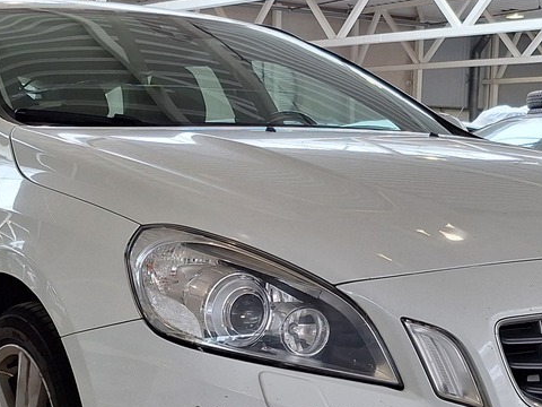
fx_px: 1080
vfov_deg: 21.1
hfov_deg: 28.1
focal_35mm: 69
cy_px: 327
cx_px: 301
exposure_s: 1/100
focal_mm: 5.54
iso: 50
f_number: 1.8
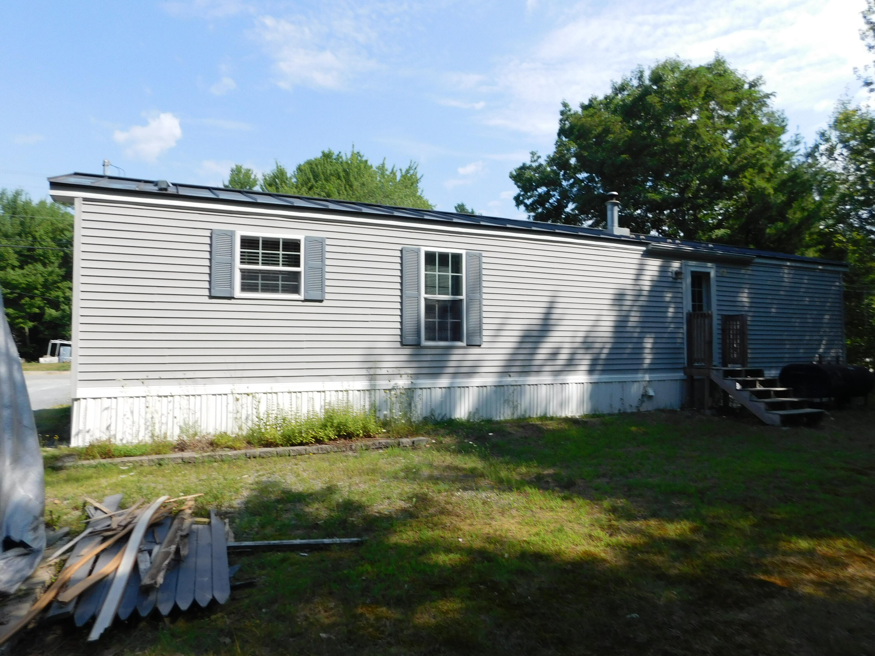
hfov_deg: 73.9
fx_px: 581
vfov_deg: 58.9
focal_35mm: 23
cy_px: 328
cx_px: 438
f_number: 6
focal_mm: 4
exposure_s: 1/400
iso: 125
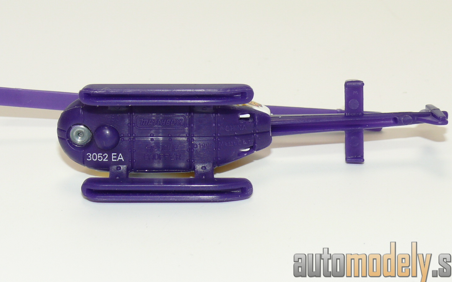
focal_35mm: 94
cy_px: 103
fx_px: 1158
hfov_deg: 22.1
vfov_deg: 13.9
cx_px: 222
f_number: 4
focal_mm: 11.9
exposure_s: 1/30
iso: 100
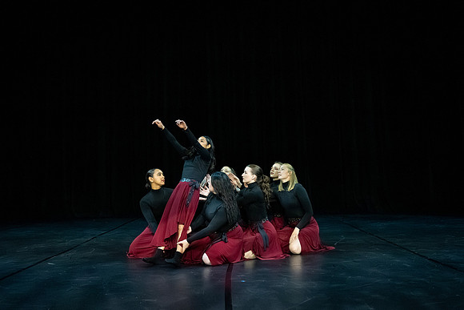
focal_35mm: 41
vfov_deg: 32.8
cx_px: 214
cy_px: 129
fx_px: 525
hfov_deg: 47.6
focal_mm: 30
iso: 10000
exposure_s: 1/500
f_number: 4
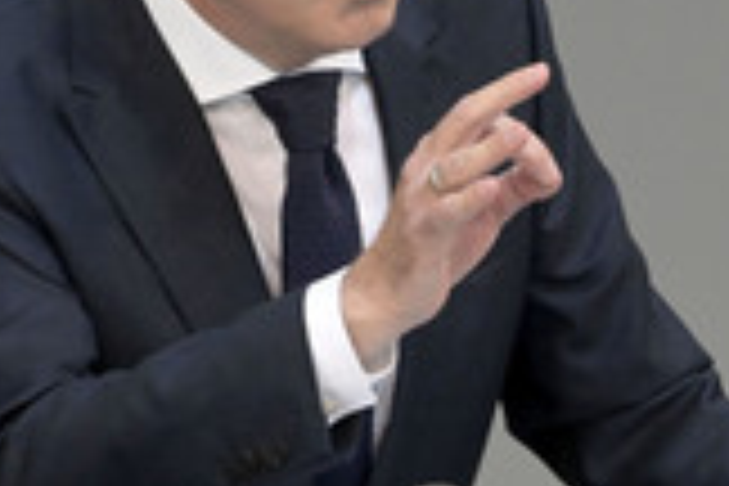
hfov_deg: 1.9
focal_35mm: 1087
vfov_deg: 1.3
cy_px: 284
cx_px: 439
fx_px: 22010
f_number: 5.6
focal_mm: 390
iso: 8000
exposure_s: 1/400
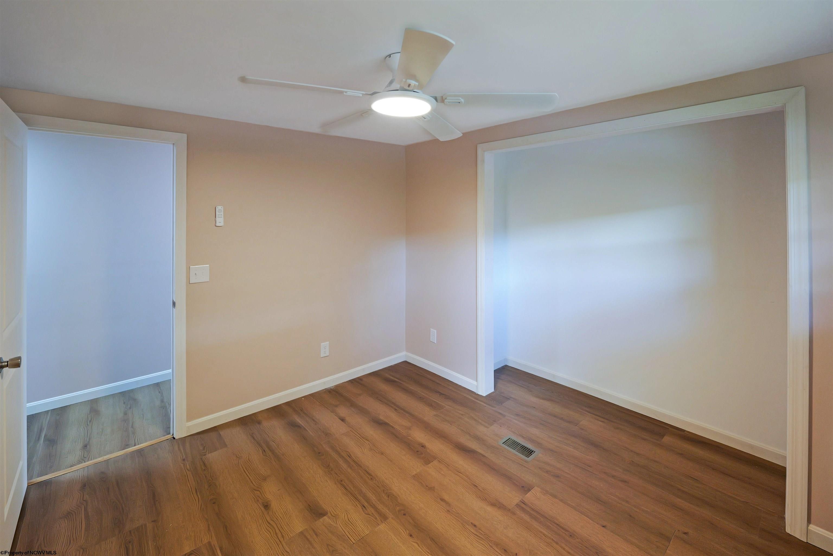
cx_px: 416
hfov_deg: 104.3
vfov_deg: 81.2
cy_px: 278
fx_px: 324
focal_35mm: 14
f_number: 4
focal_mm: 14
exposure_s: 1/60
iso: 1600
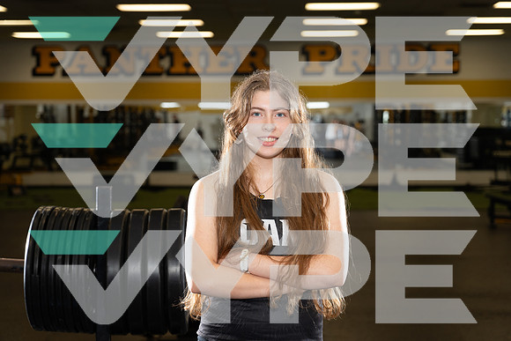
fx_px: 994
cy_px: 170
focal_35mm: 70
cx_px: 256
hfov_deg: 28.8
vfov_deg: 19.5
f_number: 4
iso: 800
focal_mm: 70
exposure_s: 1/250
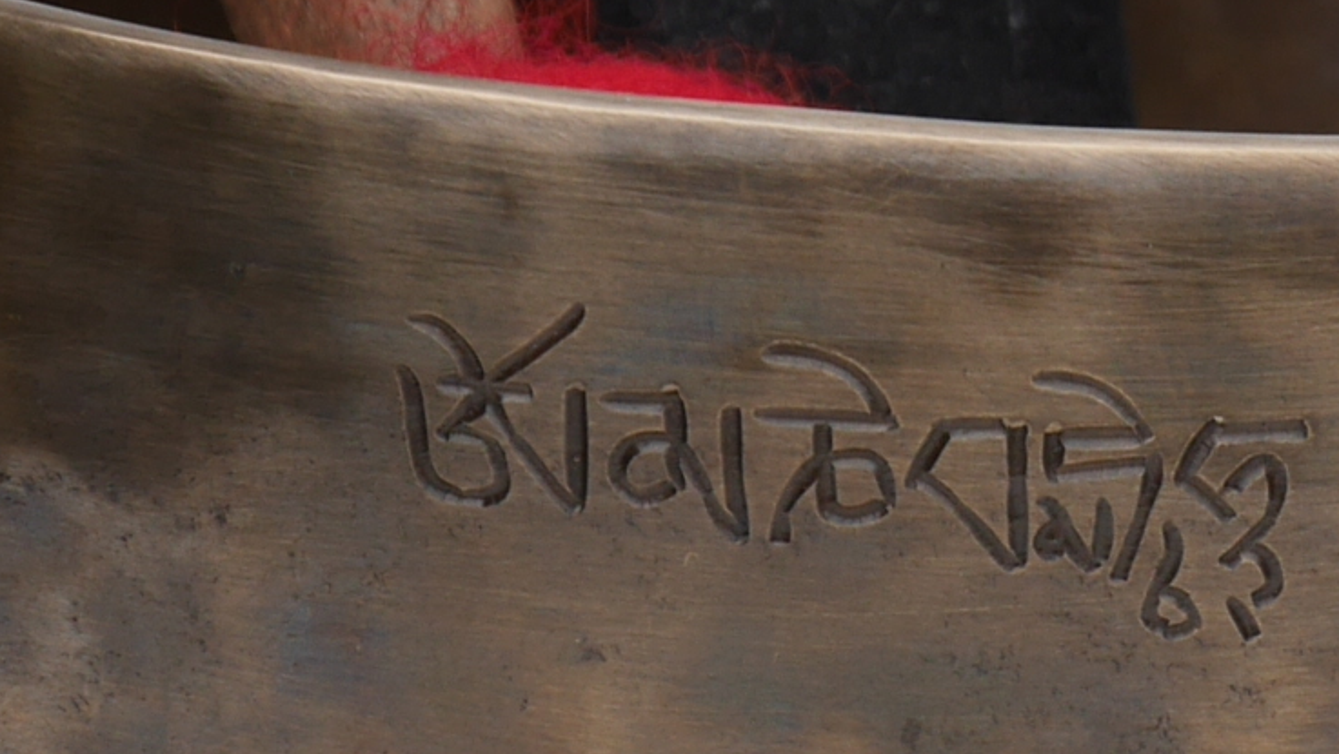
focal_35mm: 1089
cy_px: -263
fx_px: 38675
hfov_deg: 2.0
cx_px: 716
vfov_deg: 1.1
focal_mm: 114
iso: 200
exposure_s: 1/125
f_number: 6.3
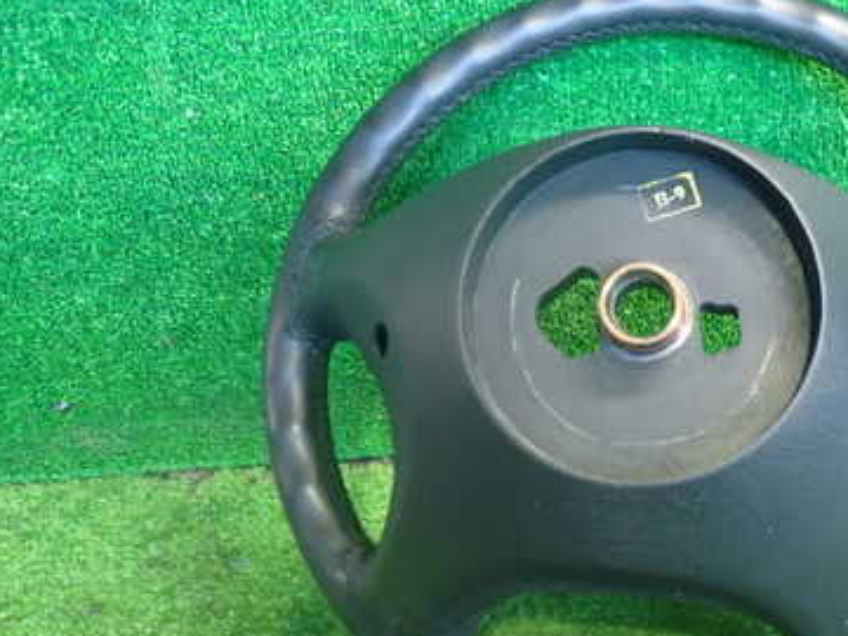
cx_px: 695
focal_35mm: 50
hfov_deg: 36.7
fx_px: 1225
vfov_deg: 29.1
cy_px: 353
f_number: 2.3
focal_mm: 5.4
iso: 640
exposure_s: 1/30
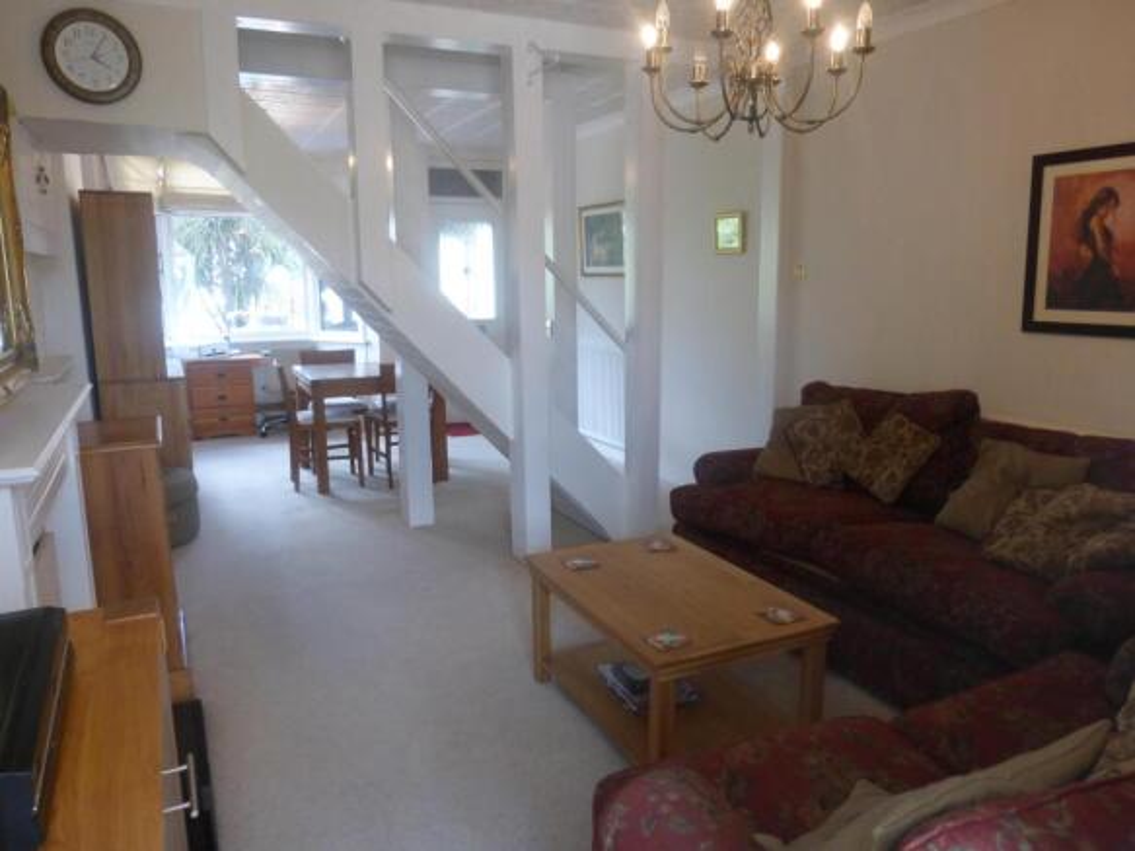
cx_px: 568
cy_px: 426
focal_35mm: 25
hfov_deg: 69.4
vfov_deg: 54.9
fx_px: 820
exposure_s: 1/60
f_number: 3.3
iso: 320
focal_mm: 4.3
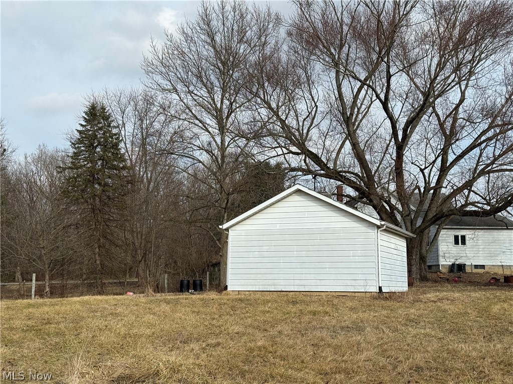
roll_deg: +0.3
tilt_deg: +8.6
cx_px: 256
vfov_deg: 30.3
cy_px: 192
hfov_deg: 39.7
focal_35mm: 48
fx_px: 711
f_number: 1.78
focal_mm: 6.76
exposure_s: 1/4587
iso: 64
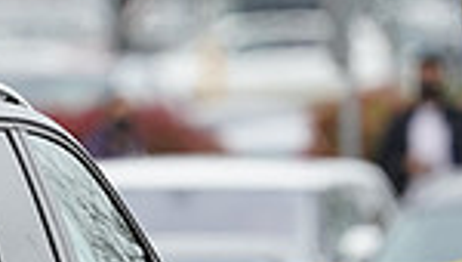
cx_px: -382
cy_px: 522
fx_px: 29736
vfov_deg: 0.5
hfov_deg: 0.9
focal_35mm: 2423
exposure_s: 1/320
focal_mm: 600
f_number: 6.3
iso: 400
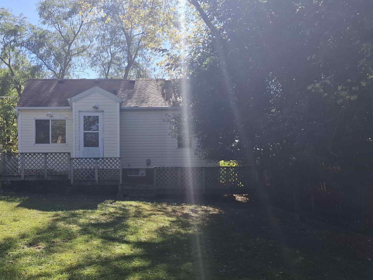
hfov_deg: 48.8
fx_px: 399
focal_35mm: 37
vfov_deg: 38.5
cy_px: 170
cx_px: 108
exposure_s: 1/1160
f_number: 1.8
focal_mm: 5.54
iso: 50
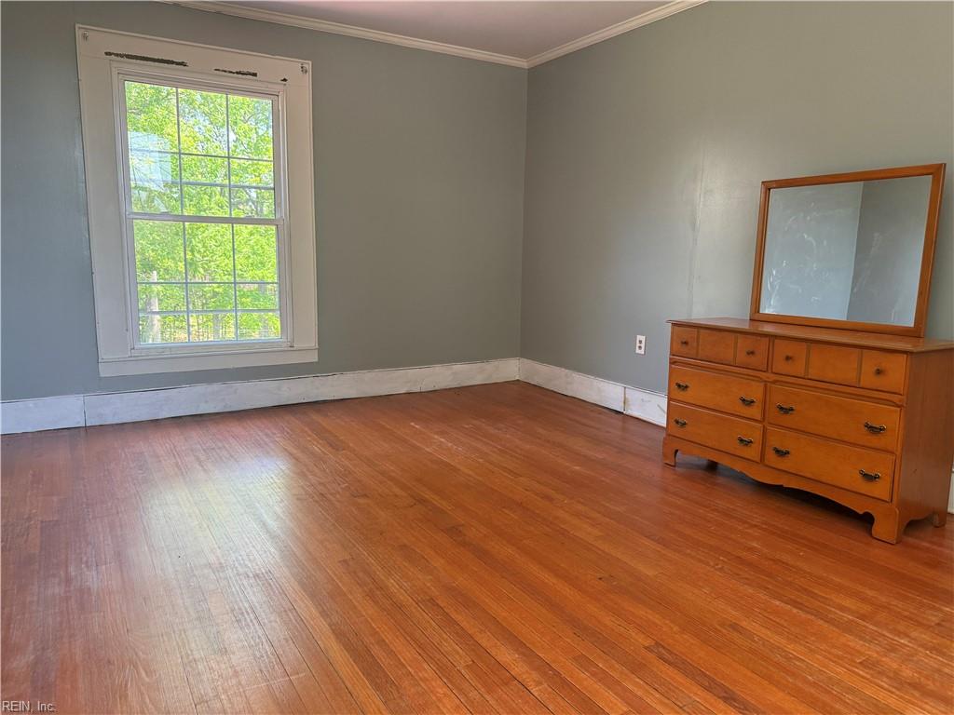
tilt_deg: -7.7
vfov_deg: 56.8
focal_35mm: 24
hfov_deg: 71.6
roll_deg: -1.2
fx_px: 661
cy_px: 358
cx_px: 477
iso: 200
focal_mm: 6.76
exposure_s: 1/145
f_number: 1.78
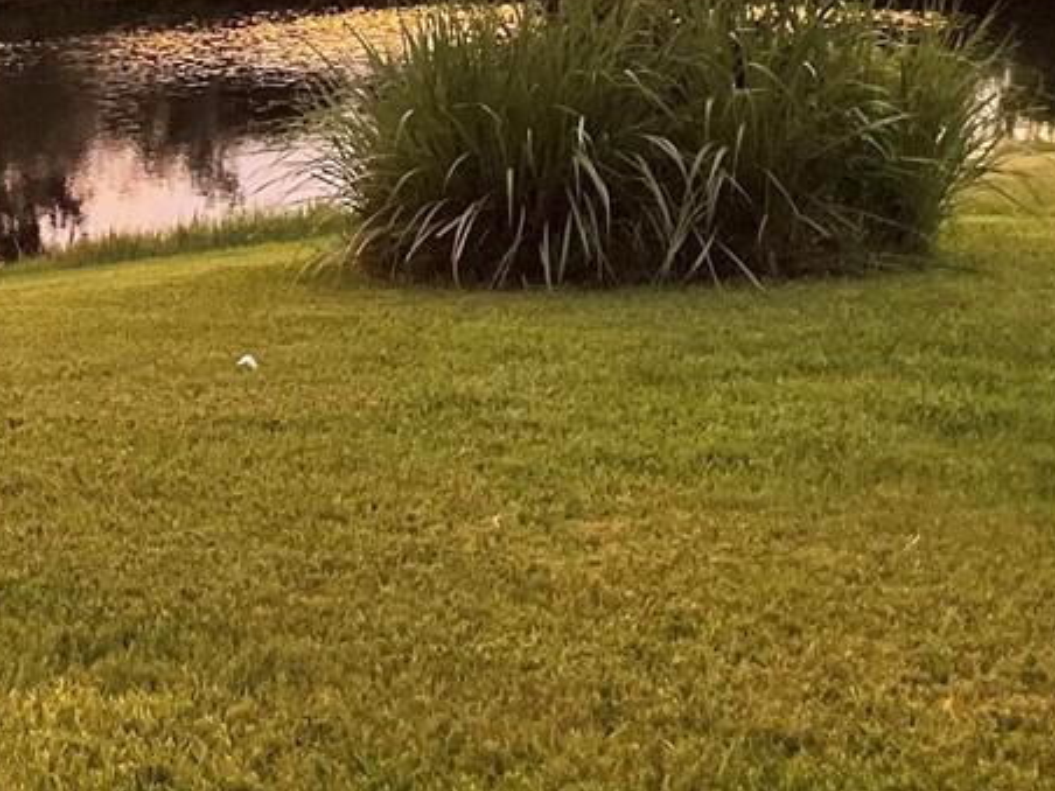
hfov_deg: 20.3
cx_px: -107
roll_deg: +1.7
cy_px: 65
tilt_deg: -4.1
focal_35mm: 92
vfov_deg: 15.8
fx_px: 2804
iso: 100
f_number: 1.6
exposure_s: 1/121
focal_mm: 4.2
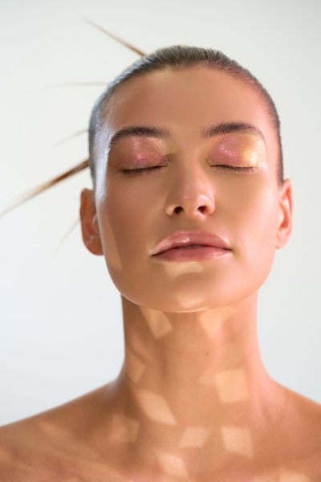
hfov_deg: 15.2
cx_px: 160
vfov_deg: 22.6
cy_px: 241
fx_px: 1204
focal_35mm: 90
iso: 1600
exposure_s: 1/200
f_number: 3.5
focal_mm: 90
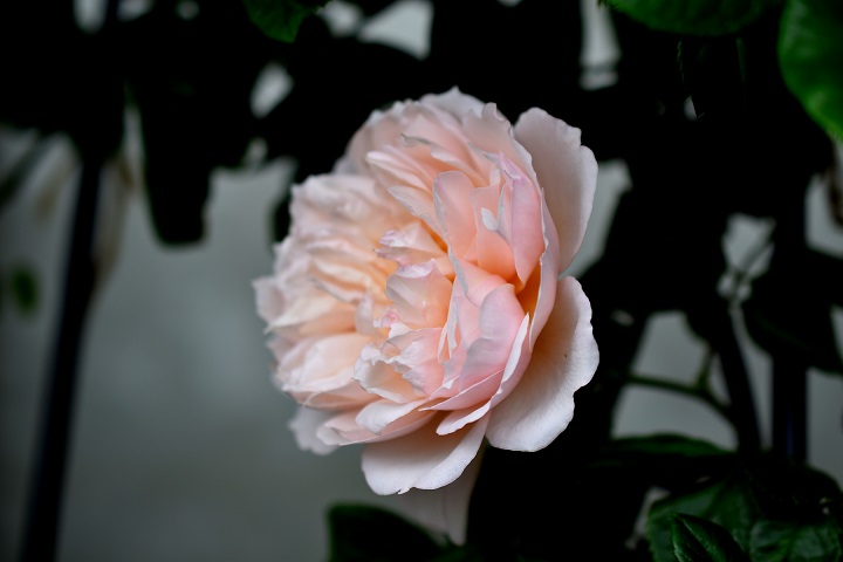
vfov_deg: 22.6
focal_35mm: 60
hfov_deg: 33.4
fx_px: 1405
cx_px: 422
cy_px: 281
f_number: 3
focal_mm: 40
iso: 100
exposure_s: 1/200
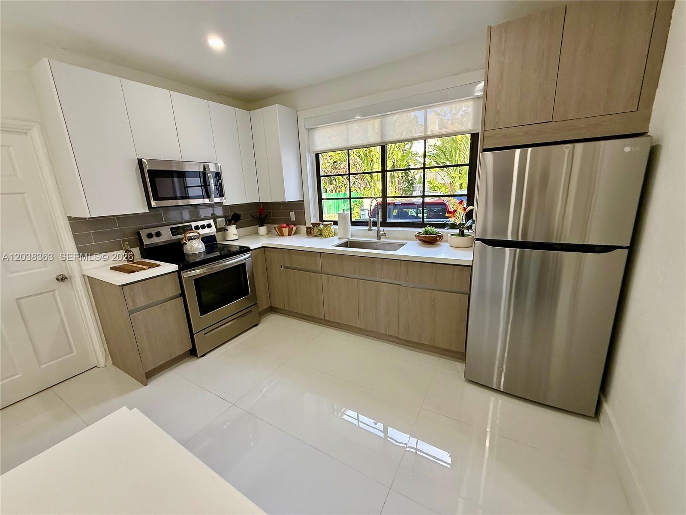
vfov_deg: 85.7
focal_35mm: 14
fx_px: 277
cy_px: 258
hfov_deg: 102.1
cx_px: 343
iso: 125
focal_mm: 2.22
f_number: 2.2
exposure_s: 1/99
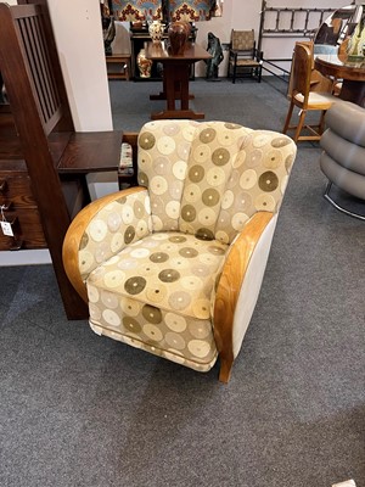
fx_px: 366
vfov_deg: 67.3
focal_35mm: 26
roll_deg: +0.1
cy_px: 244
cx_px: 182
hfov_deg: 53.1
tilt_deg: -35.9
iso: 200
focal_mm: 5.1
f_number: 1.6
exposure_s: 1/50
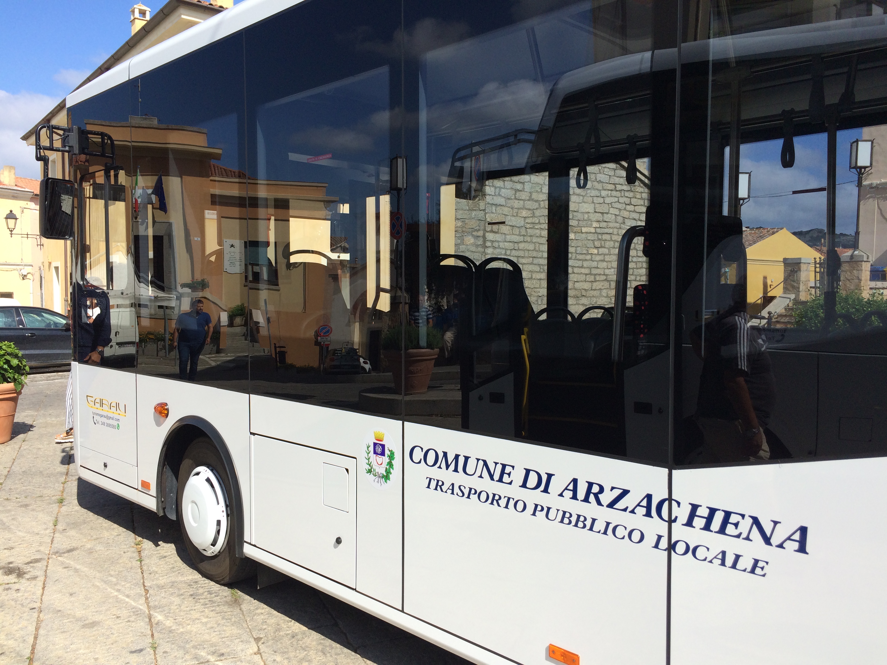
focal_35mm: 29
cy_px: 332
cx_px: 444
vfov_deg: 48.2
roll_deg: -2.1
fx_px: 743
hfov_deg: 61.7
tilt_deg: -6.1
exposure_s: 1/1580
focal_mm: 4.15
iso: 32
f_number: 2.2
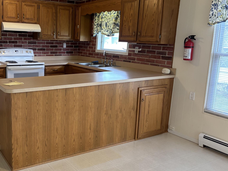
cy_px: 83
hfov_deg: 48.8
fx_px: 244
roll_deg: -1.2
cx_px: 67
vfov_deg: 38.7
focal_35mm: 37
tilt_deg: -9.1
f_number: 1.6
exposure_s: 1/60
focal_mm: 5.96
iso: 200
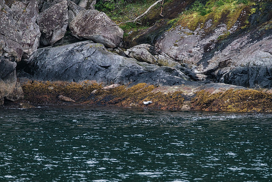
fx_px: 2222
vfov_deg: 4.7
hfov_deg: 7.0
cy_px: 91
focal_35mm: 294
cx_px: 136
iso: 1000
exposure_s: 1/400
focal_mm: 196
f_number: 5.6
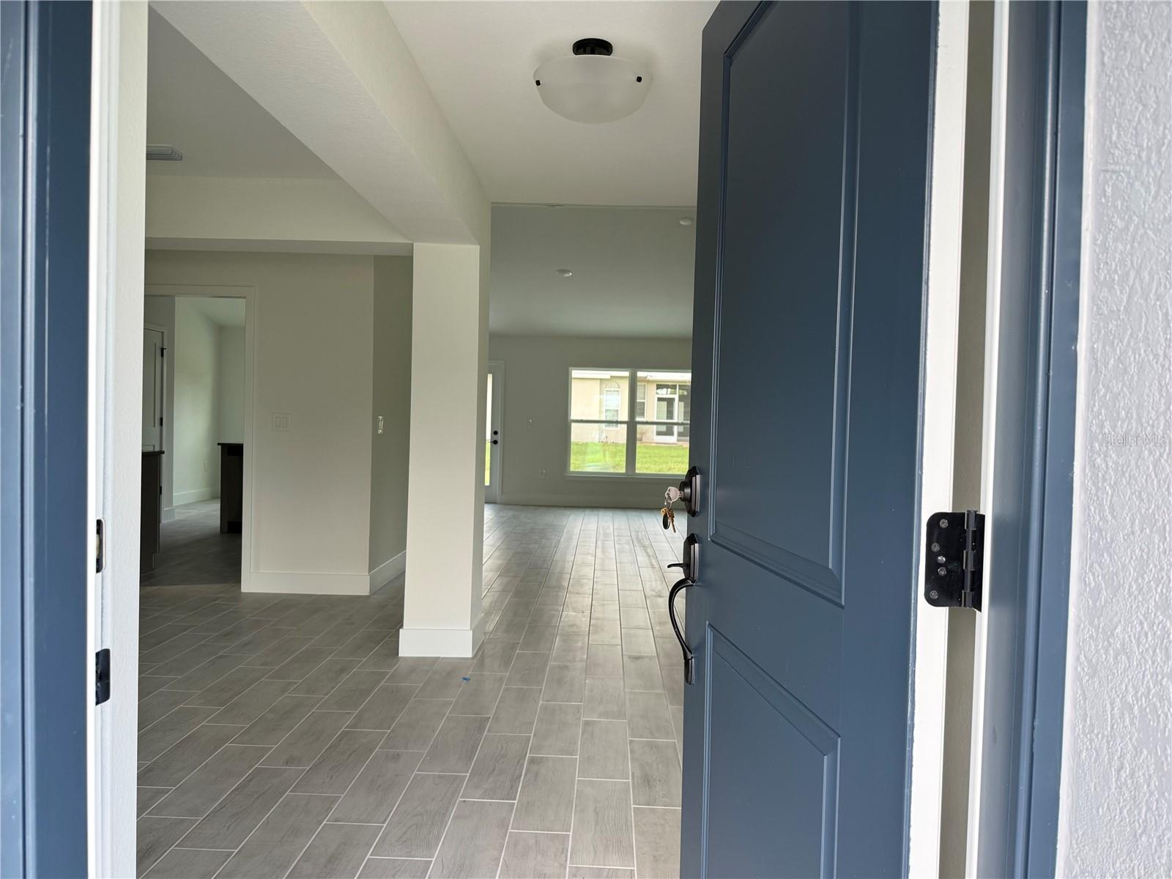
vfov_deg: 56.8
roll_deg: -1.9
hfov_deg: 71.6
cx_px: 586
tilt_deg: -1.3
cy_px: 440
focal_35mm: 24
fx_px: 813
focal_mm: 6.76
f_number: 1.78
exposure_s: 1/121
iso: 80
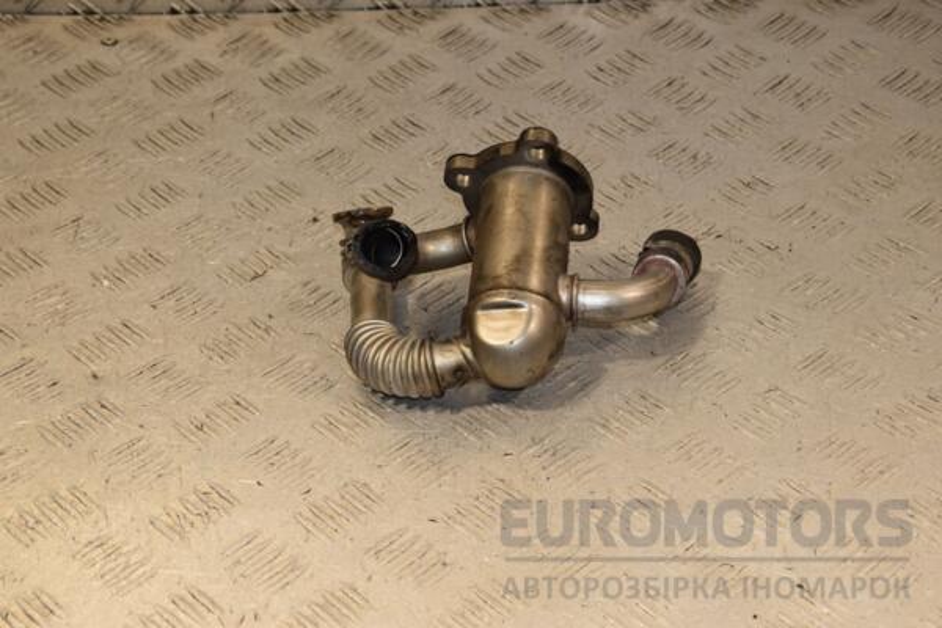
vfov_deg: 17.5
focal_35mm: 78
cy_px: 314
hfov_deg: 26.0
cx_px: 471
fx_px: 2041
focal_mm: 52
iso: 800
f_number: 9
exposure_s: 1/200
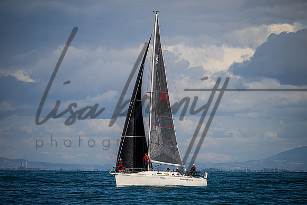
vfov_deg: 4.2
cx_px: 151
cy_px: 97
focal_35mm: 330
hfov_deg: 6.2
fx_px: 2817
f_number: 5.6
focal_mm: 300
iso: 400
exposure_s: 1/4000
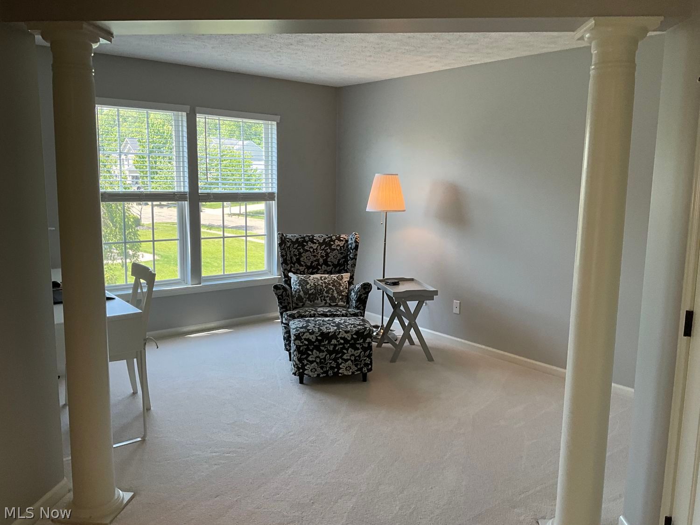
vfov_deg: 48.2
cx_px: 350
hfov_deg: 61.7
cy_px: 262
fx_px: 586
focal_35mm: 29
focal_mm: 3
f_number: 1.8
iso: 50
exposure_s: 1/120
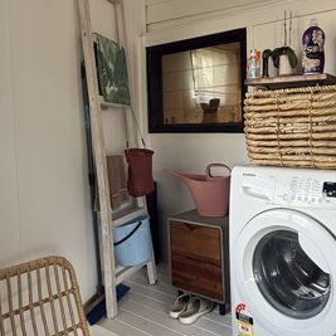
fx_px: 373
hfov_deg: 47.5
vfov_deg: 48.3
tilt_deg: -1.6
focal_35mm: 34
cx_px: 228
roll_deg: +0.9
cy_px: 147
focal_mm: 2.22
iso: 80
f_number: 2.2
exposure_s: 1/100
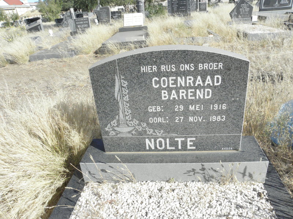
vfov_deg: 53.1
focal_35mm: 26
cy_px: 110
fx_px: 220
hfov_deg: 67.3
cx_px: 146
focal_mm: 4.6
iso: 200
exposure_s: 1/640
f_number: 6.3
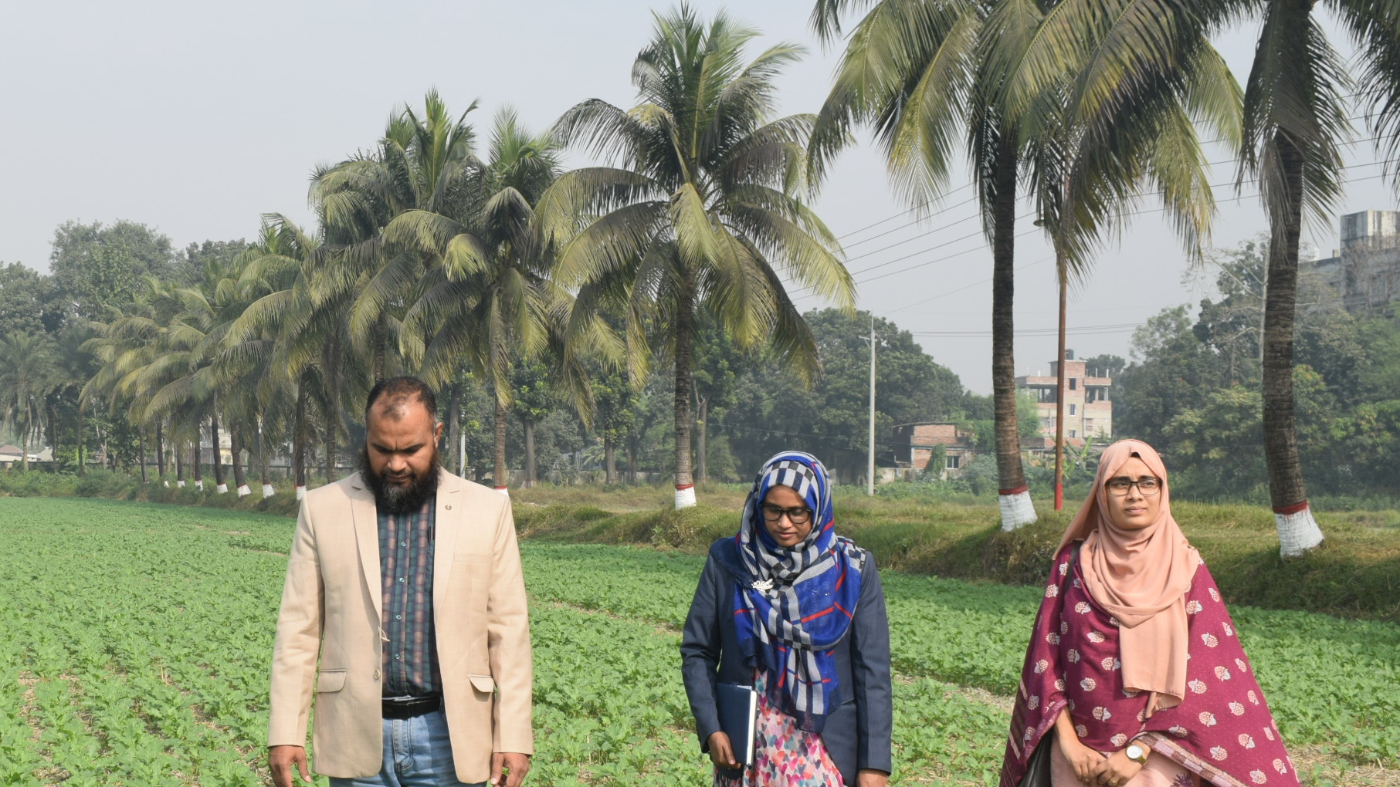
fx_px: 2408
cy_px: 408
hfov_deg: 31.8
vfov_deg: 18.6
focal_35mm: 65
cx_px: 341
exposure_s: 1/320
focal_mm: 25
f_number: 9
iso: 200
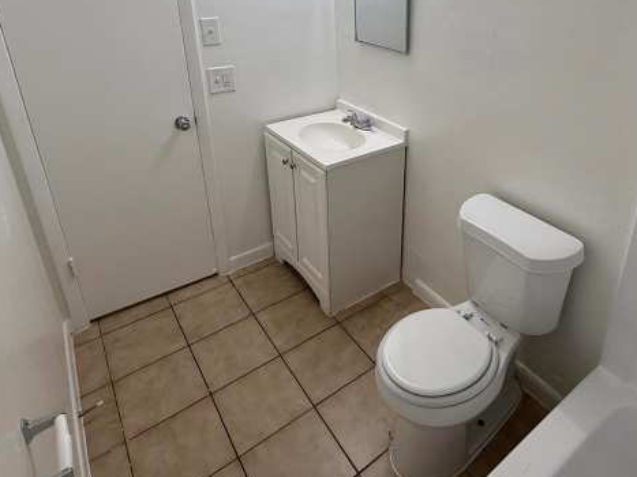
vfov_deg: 54.6
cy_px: 131
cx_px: 389
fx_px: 442
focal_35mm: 24
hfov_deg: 70.7
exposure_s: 1/99
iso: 64
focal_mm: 2.22
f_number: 2.2
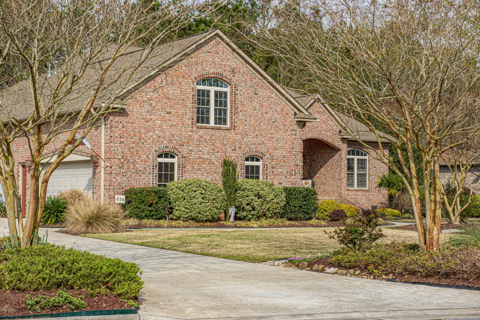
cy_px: 160
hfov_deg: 28.8
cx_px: 240
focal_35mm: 70
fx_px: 934
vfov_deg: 19.5
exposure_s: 1/160
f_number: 10
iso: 100
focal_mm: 70
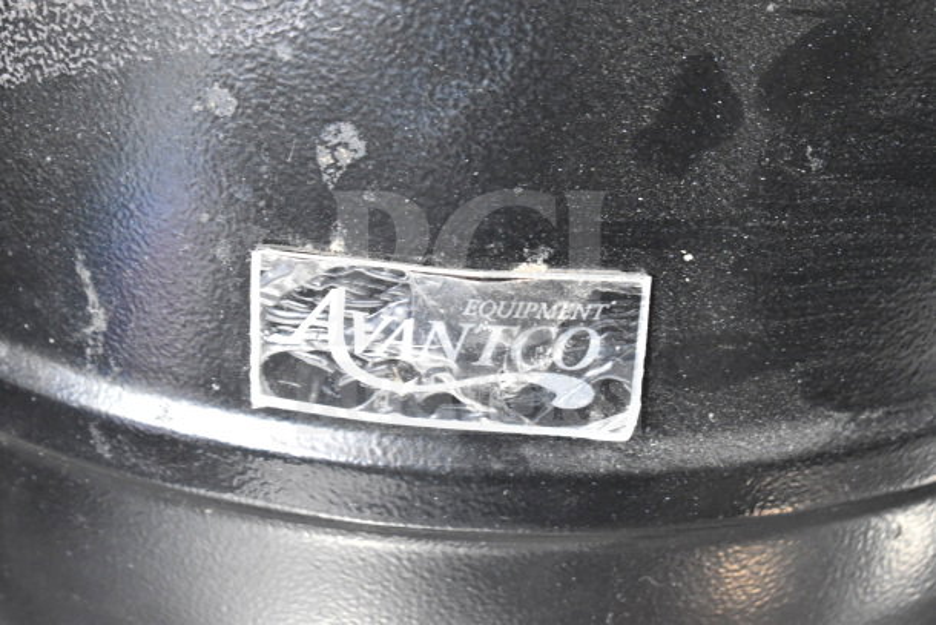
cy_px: 312
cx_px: 468
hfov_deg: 24.6
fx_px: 2145
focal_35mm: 82
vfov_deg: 16.6
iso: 6400
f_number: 6.3
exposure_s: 1/160
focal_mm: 55
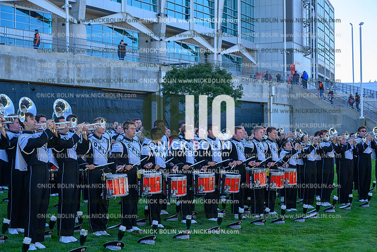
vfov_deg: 19.5
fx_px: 733
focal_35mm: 70
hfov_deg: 28.8
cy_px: 126
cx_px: 188
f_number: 8
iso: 800
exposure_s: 1/640
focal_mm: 70
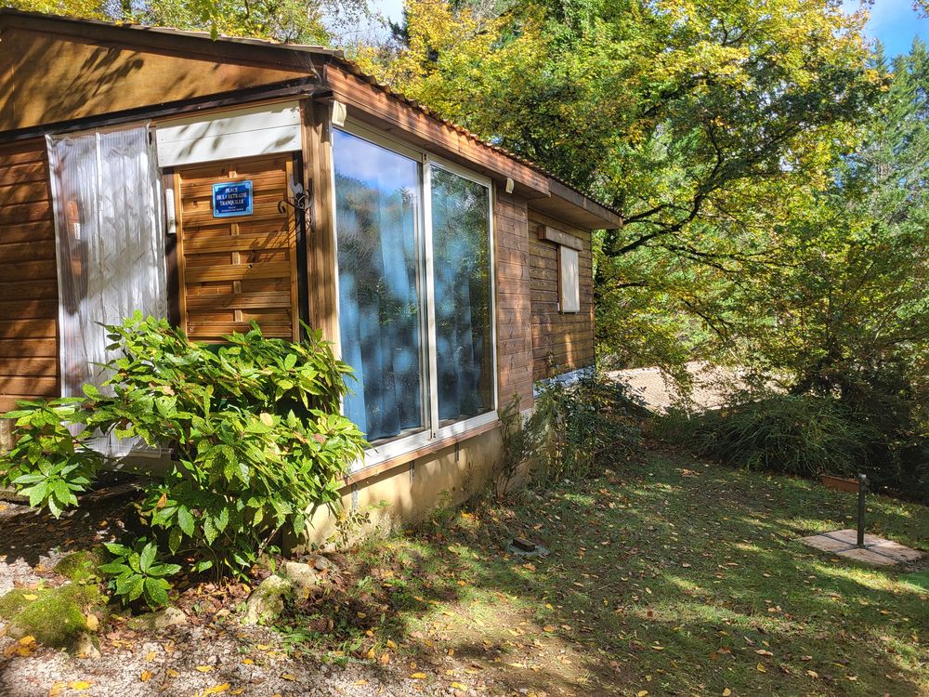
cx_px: 464
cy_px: 348
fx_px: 698
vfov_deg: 53.1
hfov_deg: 67.3
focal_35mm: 26
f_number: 1.8
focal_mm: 5.4
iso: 40
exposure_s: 1/461
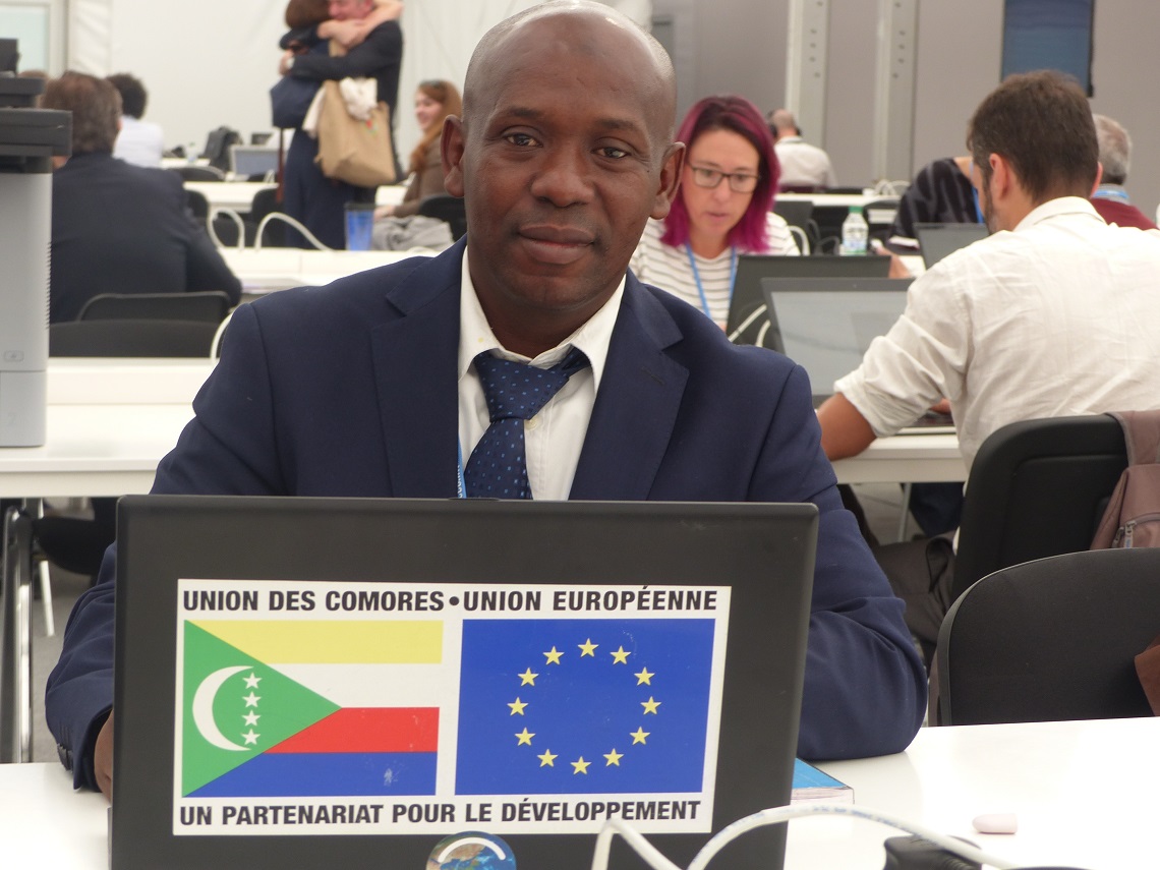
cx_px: 580
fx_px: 3049
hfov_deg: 21.5
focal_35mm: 91
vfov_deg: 16.2
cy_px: 435
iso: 100
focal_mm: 16.4
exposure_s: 1/125
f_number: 3.2
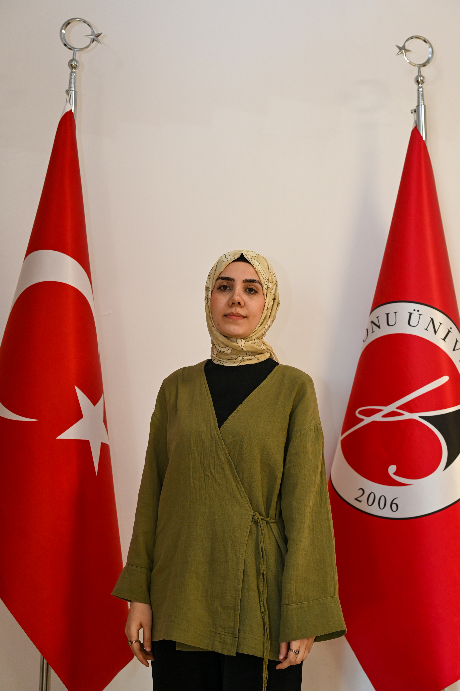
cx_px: 230
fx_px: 960
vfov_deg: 39.6
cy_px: 346
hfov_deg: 27.0
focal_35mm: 50
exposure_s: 1/60
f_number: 4
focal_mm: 50
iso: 500
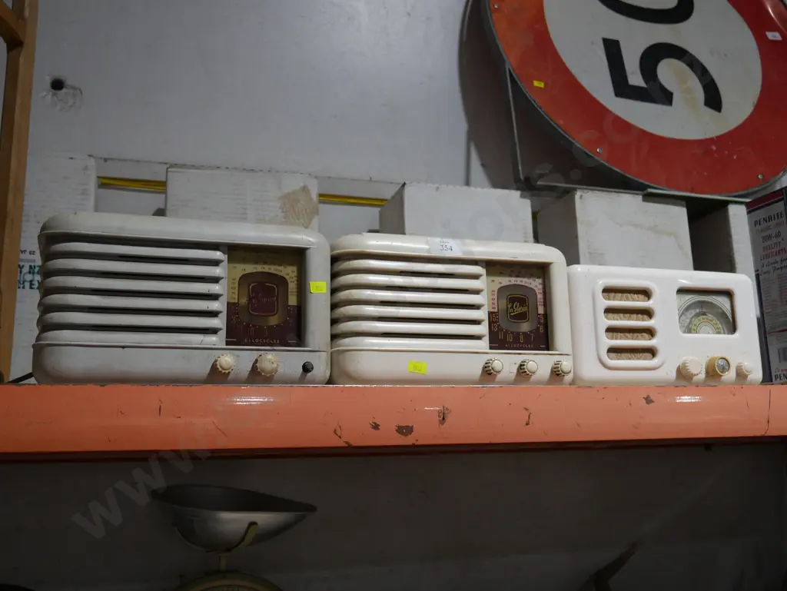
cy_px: 296
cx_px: 394
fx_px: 864
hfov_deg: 49.0
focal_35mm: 38
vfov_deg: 37.8
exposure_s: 1/60
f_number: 4.1
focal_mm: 19
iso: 320
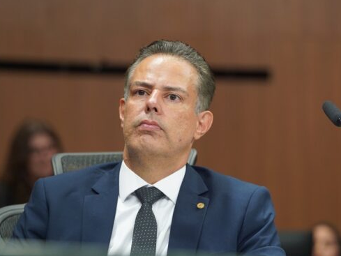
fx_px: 1990
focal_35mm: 202
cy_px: 128
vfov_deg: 7.4
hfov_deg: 9.8
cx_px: 160
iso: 1250
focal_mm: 167
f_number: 4
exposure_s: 1/200
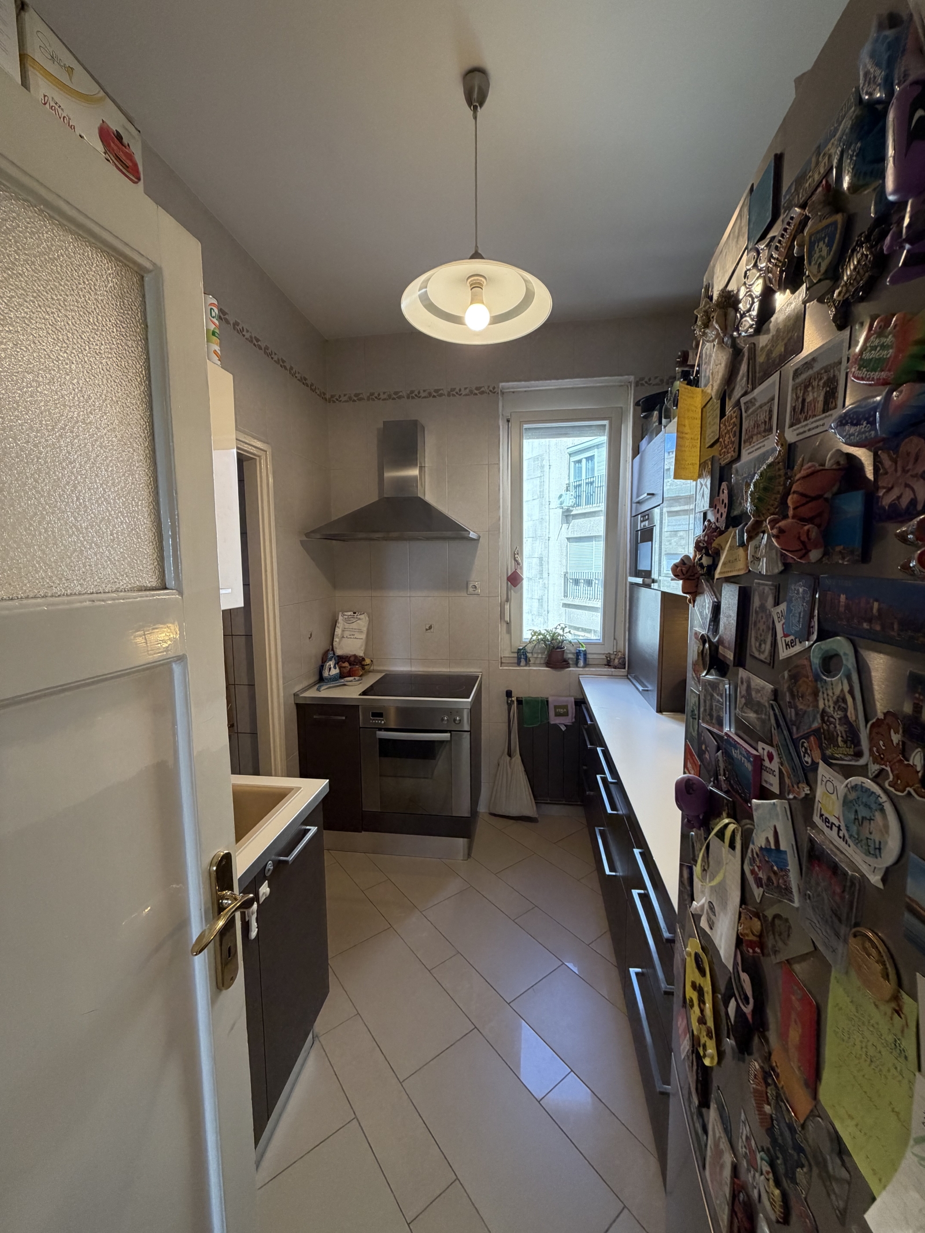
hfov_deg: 85.7
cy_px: 616
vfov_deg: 102.1
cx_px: 462
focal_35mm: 14
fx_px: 499
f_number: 2.2
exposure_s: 1/100
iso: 250
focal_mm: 2.22
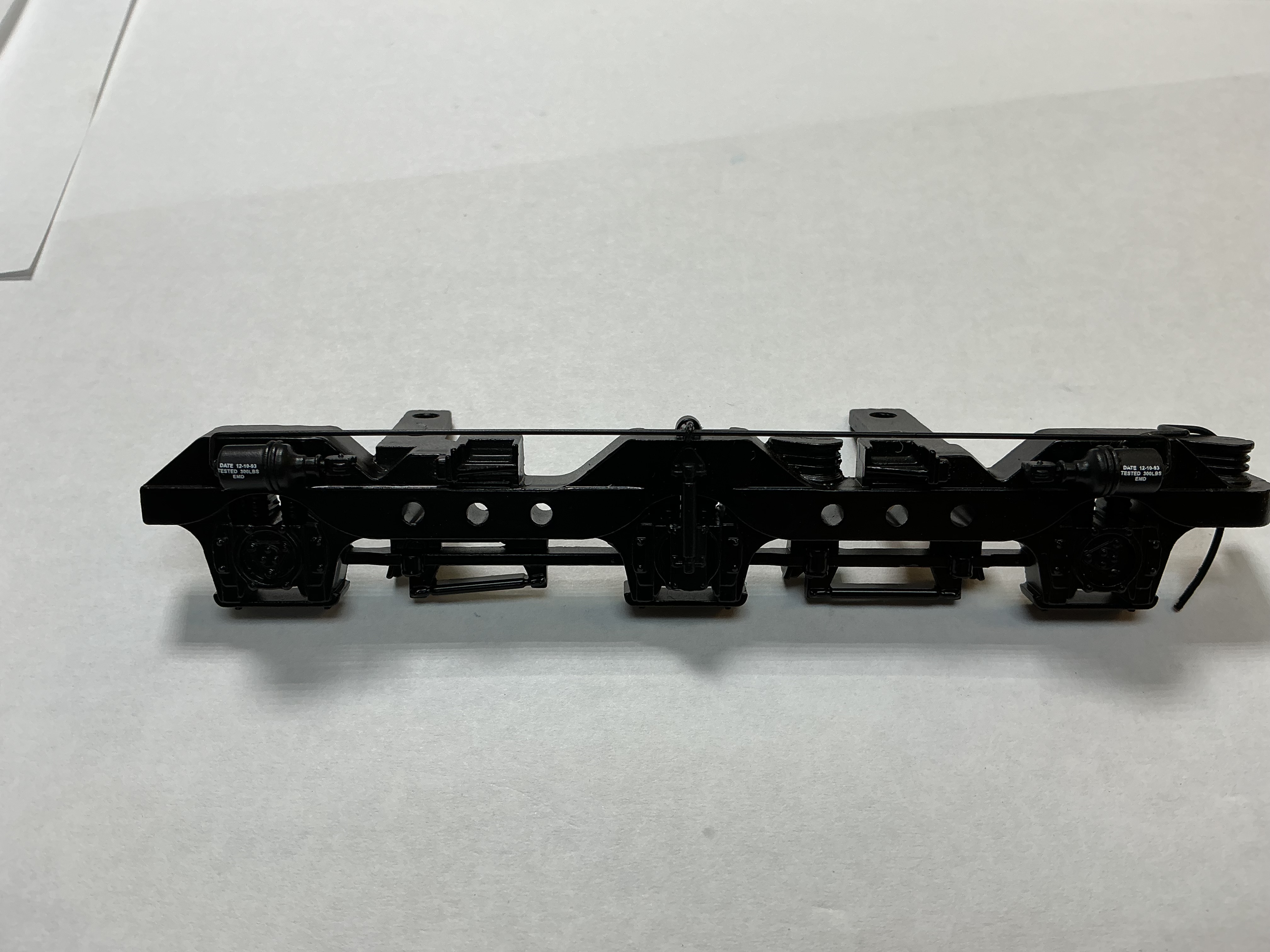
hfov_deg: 61.7
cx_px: 635
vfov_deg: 48.2
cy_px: 476
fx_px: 1064
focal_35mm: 29
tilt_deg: -55.4
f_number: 1.8
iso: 20
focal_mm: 3
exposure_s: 1/160
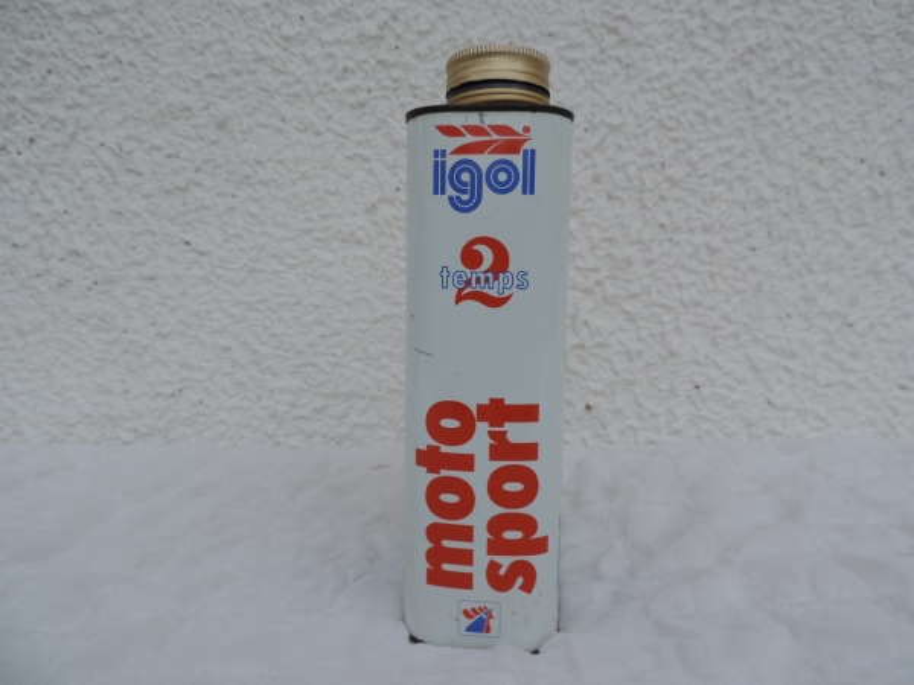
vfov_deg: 56.8
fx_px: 634
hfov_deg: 71.6
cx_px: 457
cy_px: 342
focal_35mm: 24
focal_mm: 4.3
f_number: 3
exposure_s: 1/50
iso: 80
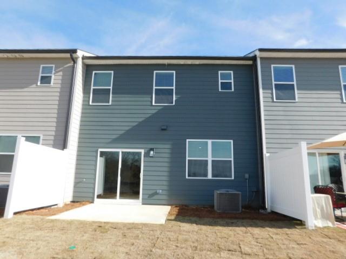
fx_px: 230
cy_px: 130
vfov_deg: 58.9
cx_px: 173
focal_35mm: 23
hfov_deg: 73.9
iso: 125
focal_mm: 4
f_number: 3
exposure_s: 1/1250
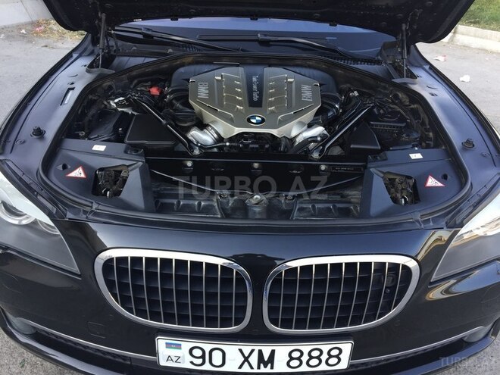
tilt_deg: -28.3
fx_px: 419
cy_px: 188
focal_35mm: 29
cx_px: 250
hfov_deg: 61.7
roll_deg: -1.1
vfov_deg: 48.2
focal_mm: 4.15
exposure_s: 1/100
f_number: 2.2
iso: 32
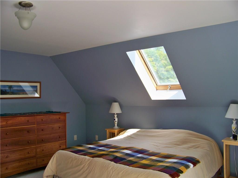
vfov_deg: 42.9
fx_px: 227
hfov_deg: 55.4
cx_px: 119
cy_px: 89
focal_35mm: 33
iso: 80
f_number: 2.8
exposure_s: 1/100
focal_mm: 5.85
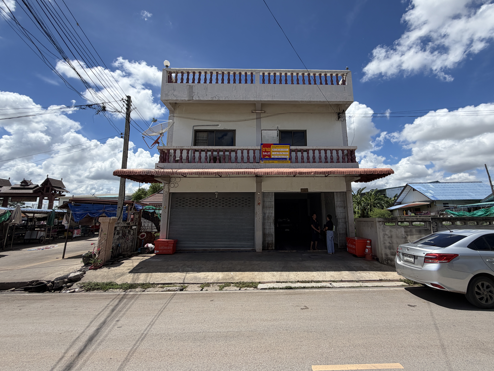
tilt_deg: +12.8
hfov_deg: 94.3
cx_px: 266
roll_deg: +0.1
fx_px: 228
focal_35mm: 16
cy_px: 175
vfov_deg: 78.0
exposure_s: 1/1312
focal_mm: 2.22
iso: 20
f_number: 2.2
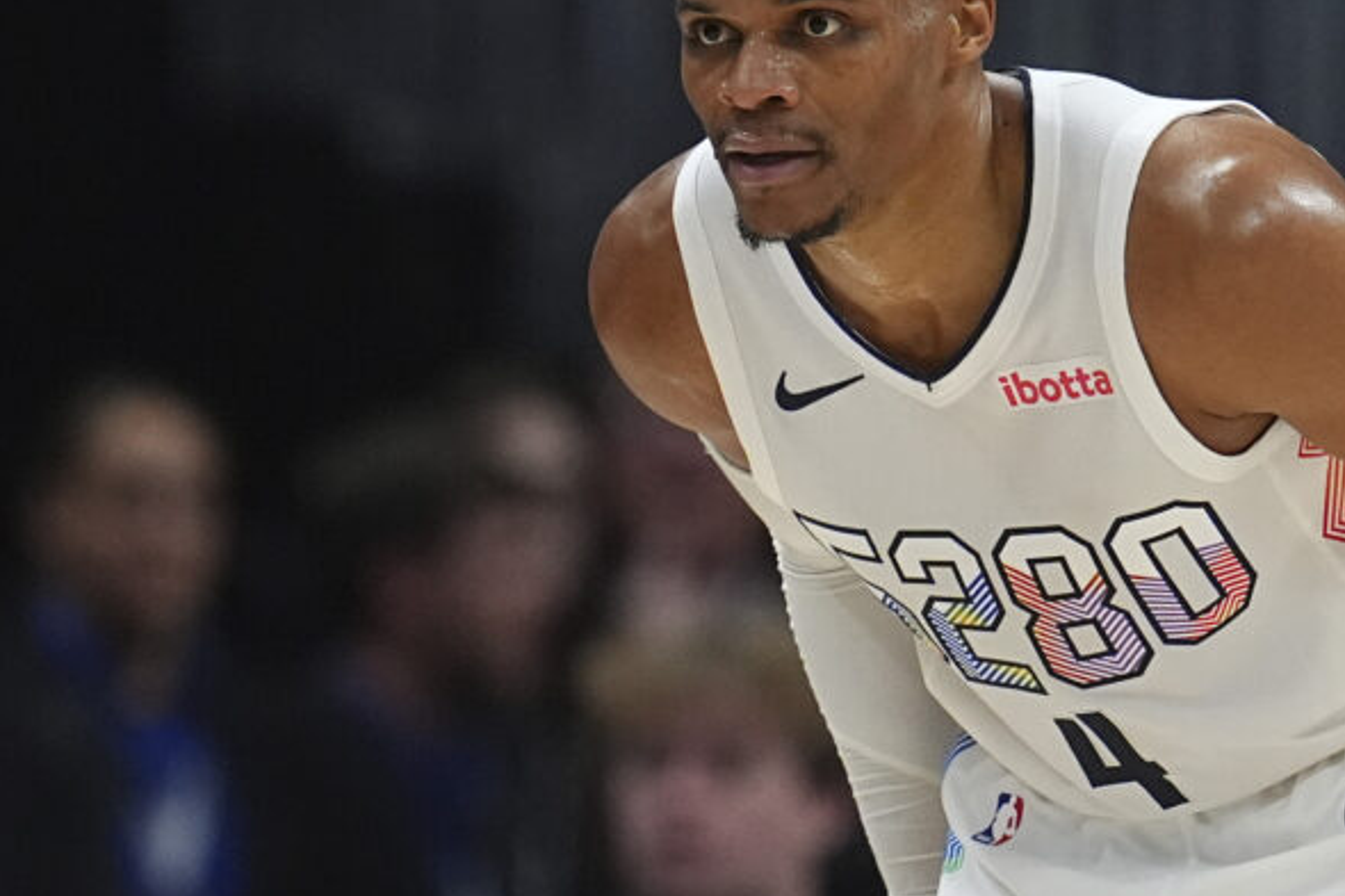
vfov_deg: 1.1
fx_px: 45602
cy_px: 378
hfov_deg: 1.7
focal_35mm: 1221
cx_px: 944
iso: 5000
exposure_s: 1/2000
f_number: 3.5
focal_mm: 400
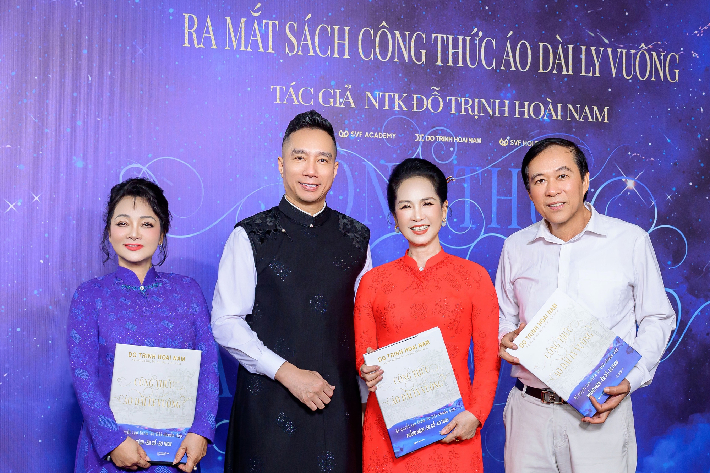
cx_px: 355
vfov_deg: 28.6
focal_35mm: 47
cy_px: 236
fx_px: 927
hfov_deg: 41.9
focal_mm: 31.5
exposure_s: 1/200
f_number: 4.5
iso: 500
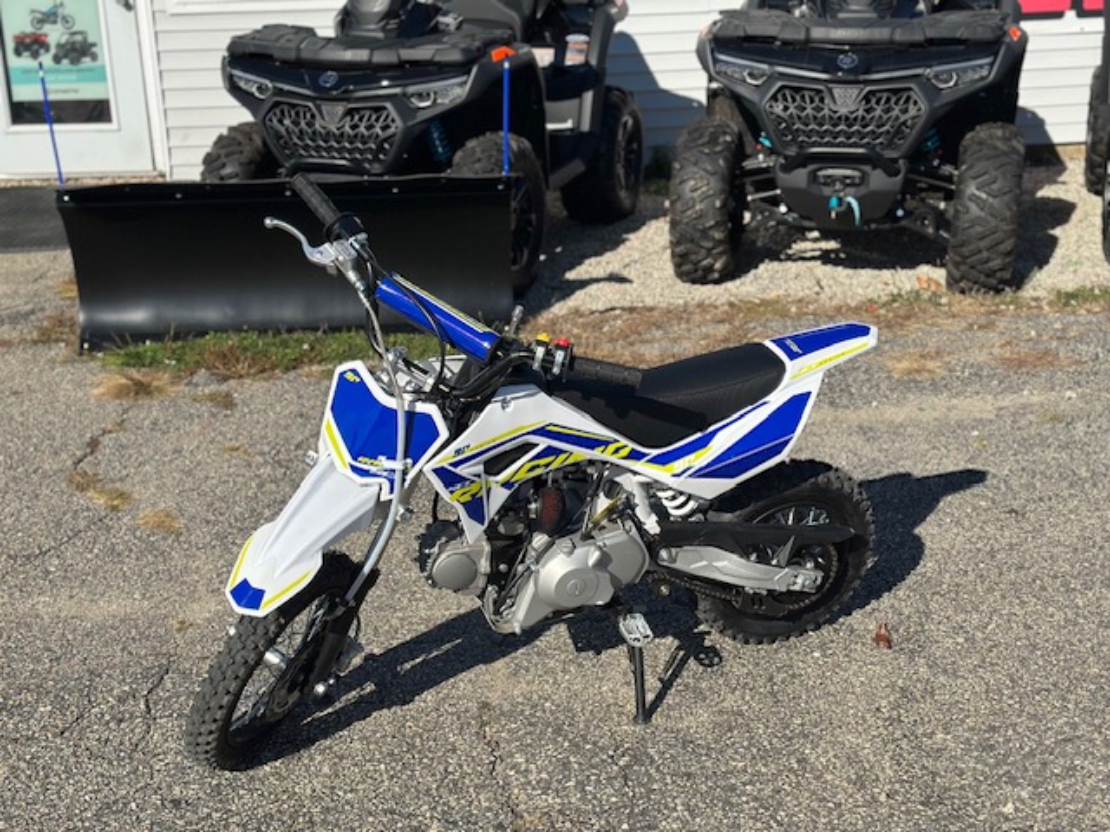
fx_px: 1539
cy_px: 416
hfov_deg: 39.7
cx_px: 555
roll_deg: +2.8
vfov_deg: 30.3
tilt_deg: -16.6
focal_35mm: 48
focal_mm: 6.86
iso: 100
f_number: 1.78
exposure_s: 1/6623
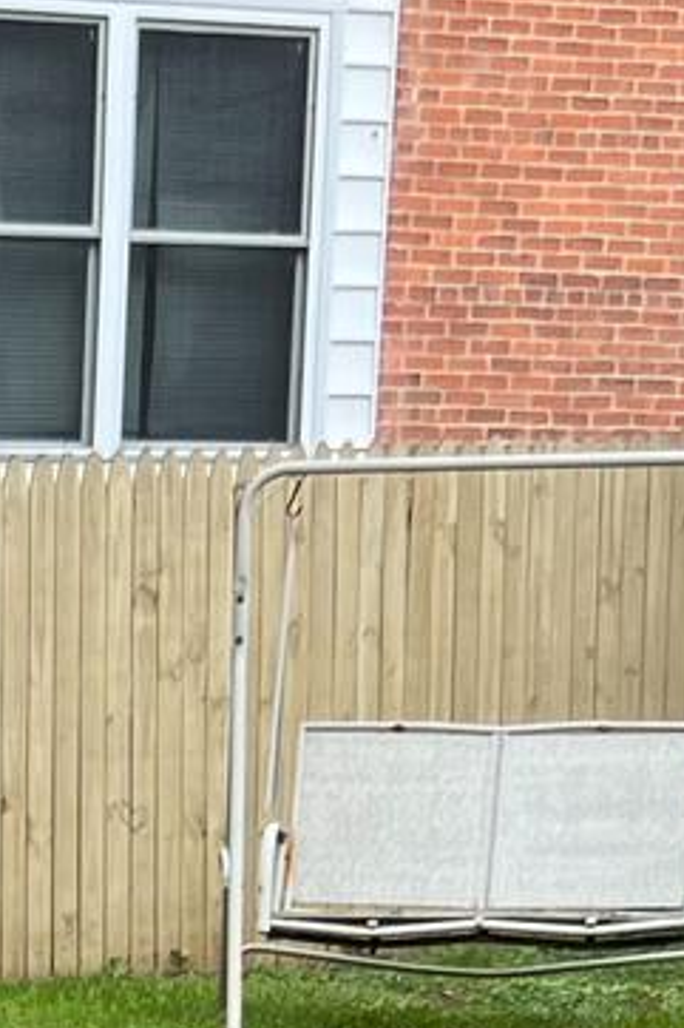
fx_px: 4364
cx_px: -829
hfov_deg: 8.4
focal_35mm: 153
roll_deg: +0.4
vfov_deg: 12.4
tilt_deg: -12.3
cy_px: 1795
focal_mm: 5.7
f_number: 1.5
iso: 50
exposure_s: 1/1361
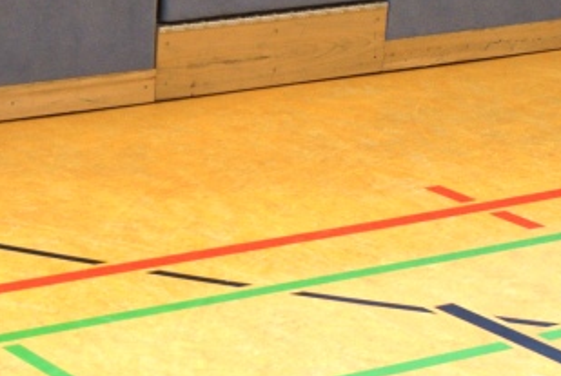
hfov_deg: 14.4
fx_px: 2169
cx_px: -65
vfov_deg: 9.9
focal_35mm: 139
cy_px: 106
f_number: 5
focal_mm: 28
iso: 250
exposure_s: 1/50
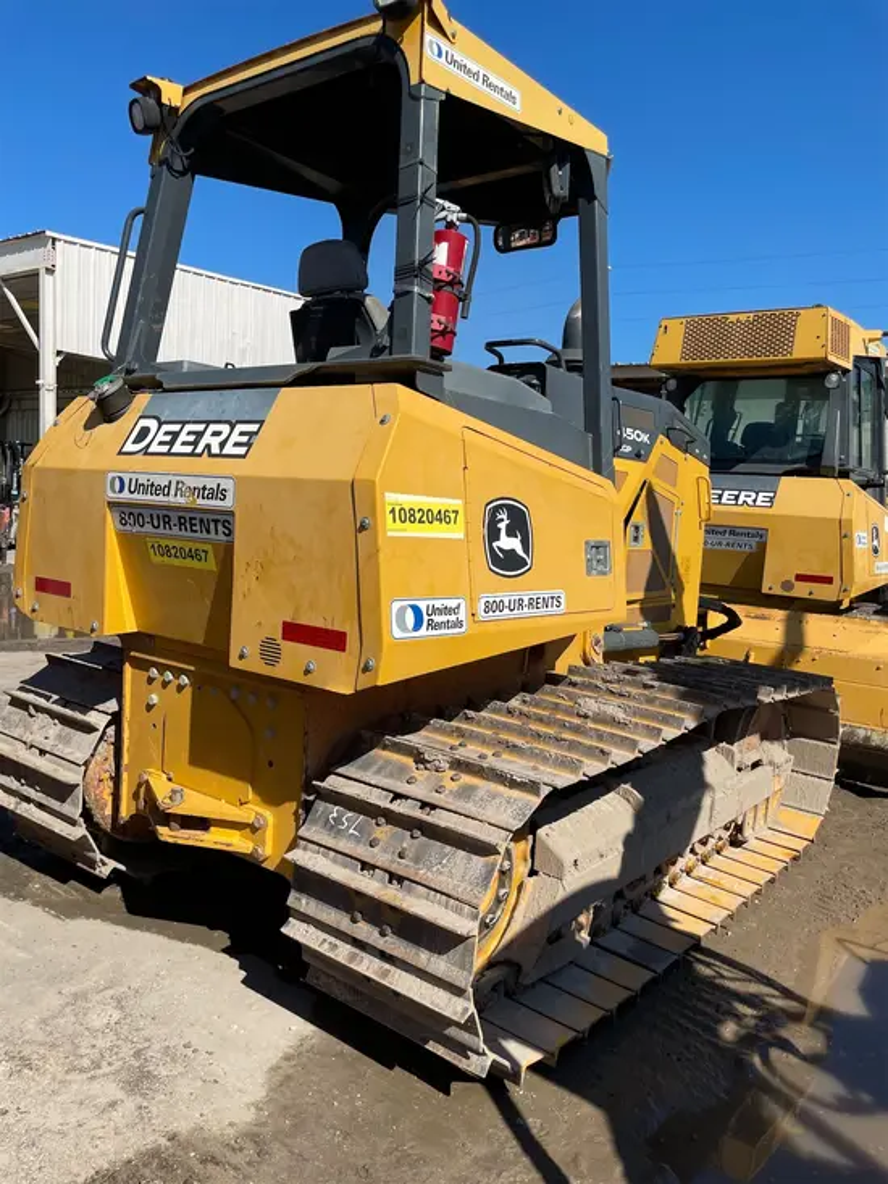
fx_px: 889
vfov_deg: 67.3
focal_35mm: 26
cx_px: 444
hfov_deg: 53.1
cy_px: 592
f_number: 1.6
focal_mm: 4.2
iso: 50
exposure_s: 1/6135
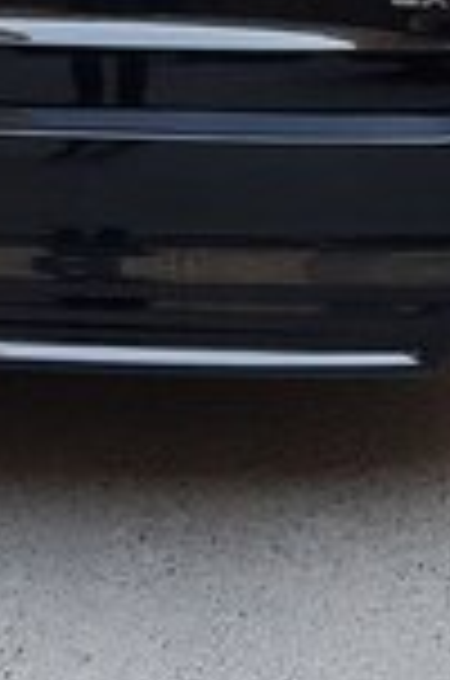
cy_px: -203
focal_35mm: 89
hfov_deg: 15.2
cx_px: 76
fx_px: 1676
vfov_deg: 20.9
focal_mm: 4.2
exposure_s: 1/19
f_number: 1.7
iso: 200
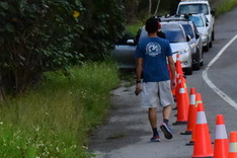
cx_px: 267
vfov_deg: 3.7
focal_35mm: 373
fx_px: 2455
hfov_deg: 5.5
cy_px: 35
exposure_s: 1/3200
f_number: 14
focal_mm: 112
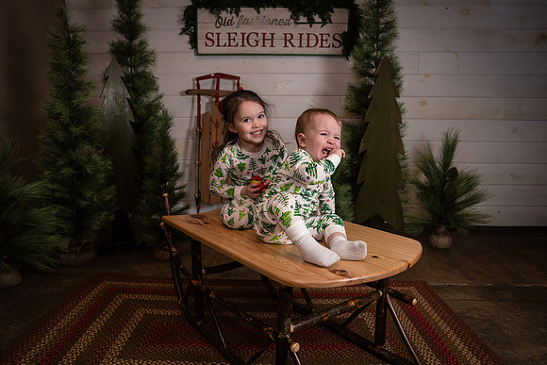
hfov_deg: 68.6
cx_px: 266
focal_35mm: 26
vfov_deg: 48.9
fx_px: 401
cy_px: 193
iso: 320
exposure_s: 1/250
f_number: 4
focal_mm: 24
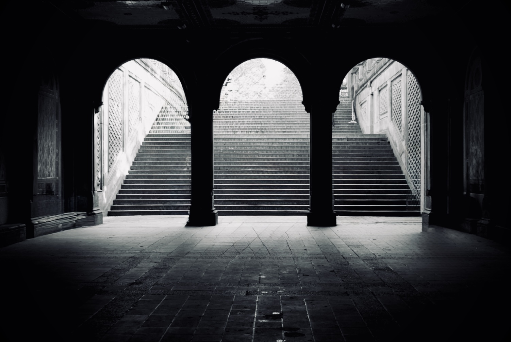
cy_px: 171
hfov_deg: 46.4
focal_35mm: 42
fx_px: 597
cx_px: 256
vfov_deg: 31.9
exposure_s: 1/80
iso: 640
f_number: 5.6
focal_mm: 28
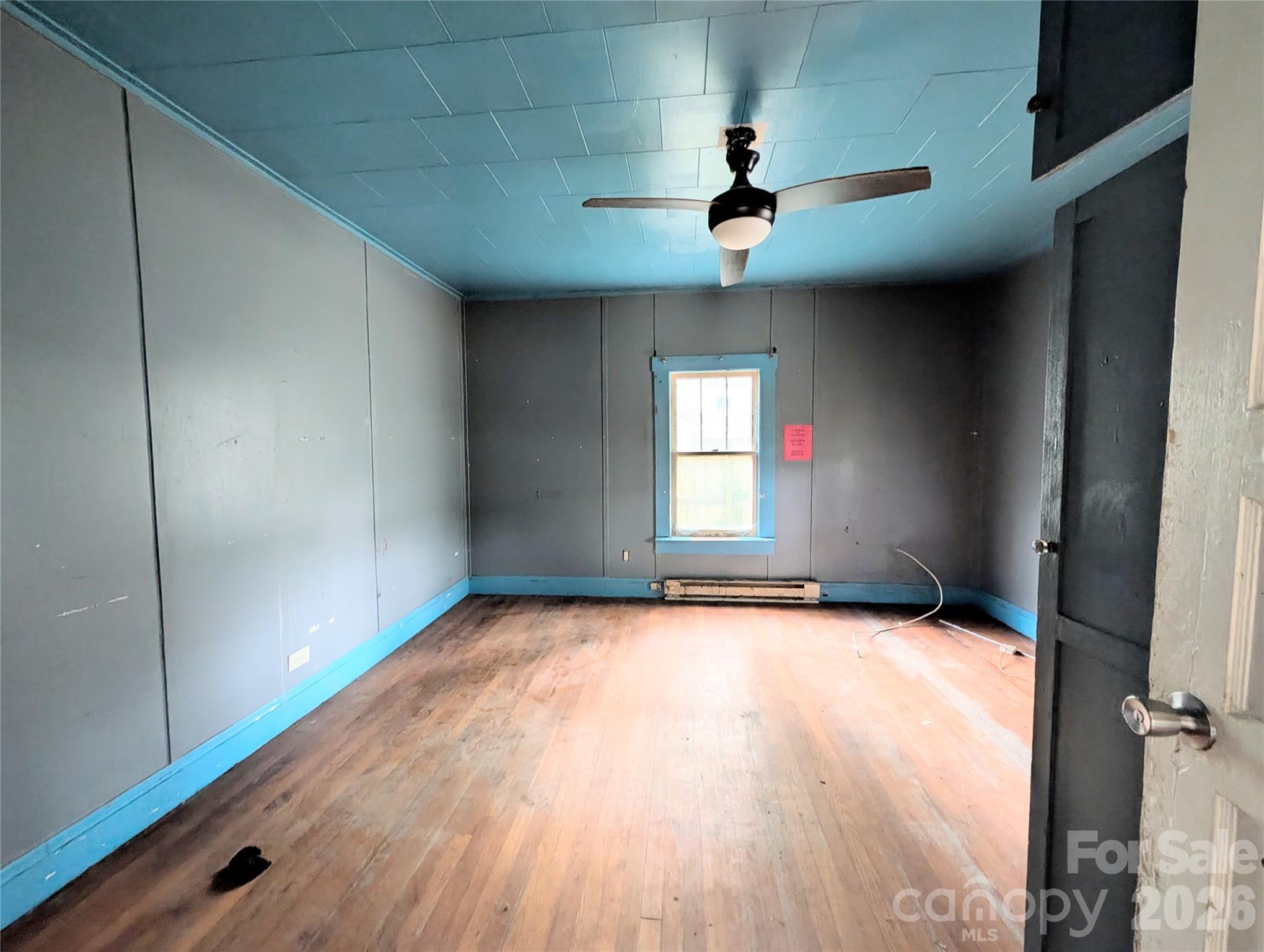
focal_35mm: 12
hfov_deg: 110.5
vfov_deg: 94.6
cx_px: 632
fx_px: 439
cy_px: 476
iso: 84
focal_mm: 2.02
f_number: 1.7
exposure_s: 1/23.8
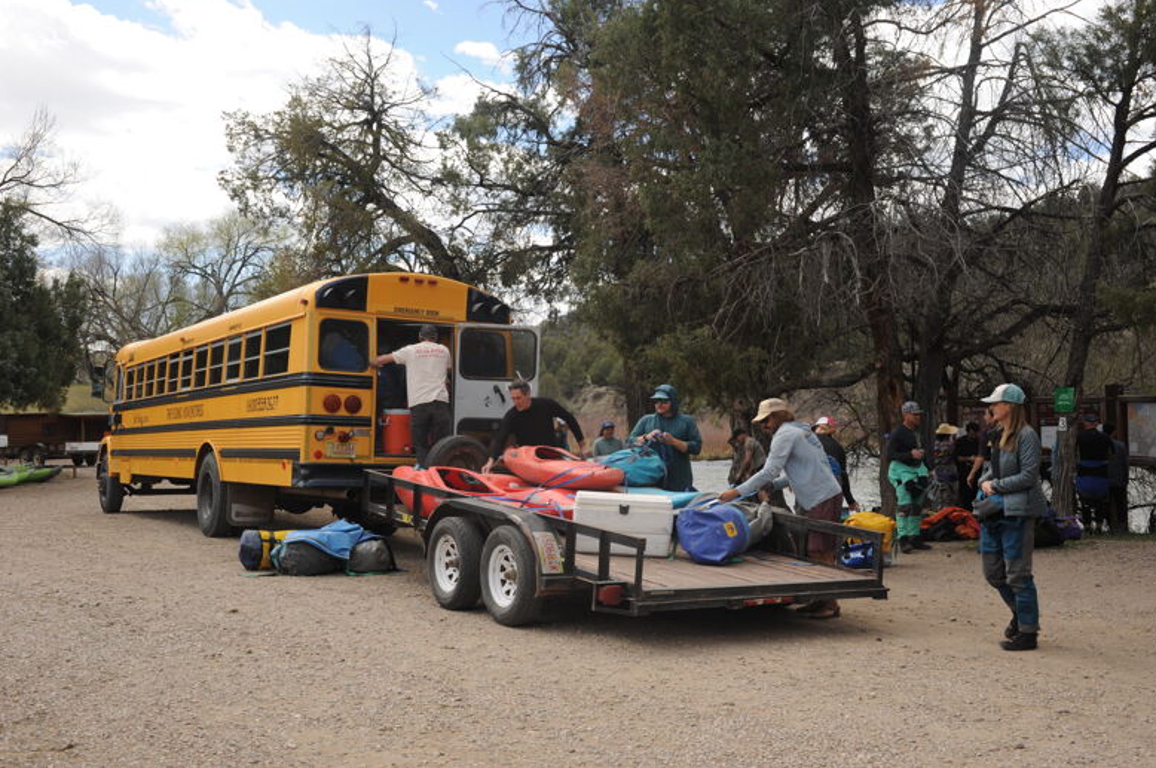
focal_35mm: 36
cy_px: 374
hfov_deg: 53.2
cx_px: 582
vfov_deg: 36.8
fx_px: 1155
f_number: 10
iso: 200
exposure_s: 1/200
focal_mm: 35
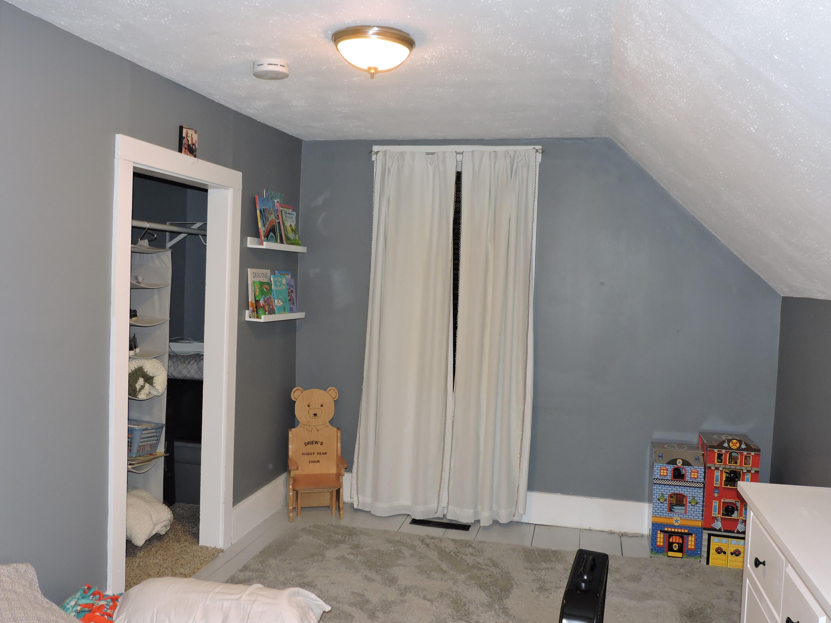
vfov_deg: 45.4
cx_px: 422
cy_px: 310
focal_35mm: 31
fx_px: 744
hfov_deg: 58.4
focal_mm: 5.4
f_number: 3.1
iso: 200
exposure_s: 1/30
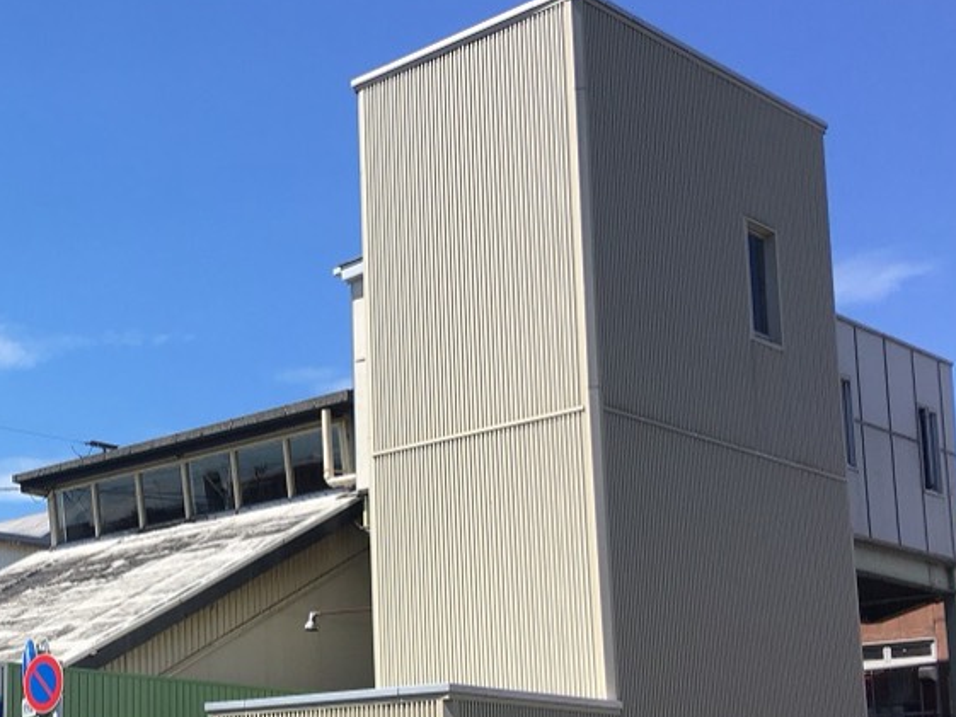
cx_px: 49
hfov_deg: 29.5
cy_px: 554
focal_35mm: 62
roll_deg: +1.2
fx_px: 1713
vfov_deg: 23.4
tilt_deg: +10.4
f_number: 2.2
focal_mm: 4.15
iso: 25
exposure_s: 1/1183
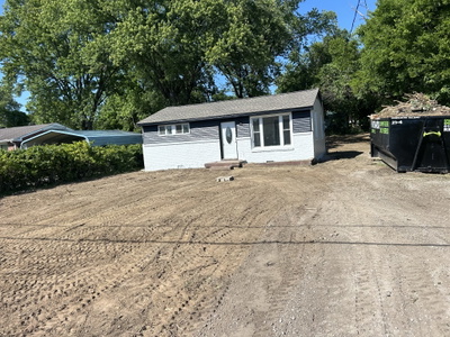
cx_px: 225
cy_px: 168
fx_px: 338
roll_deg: +3.0
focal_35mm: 26
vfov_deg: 53.1
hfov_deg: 67.3
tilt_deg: -6.0
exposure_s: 1/3831
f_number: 1.5
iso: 50
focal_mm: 5.7
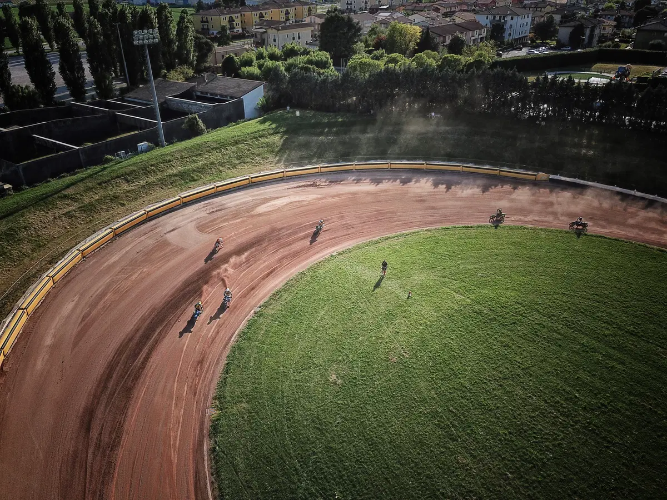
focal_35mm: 26
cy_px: 250
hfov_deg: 67.3
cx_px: 334
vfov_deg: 53.1
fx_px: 501
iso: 100
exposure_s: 1/1751
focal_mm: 4.7
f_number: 2.2
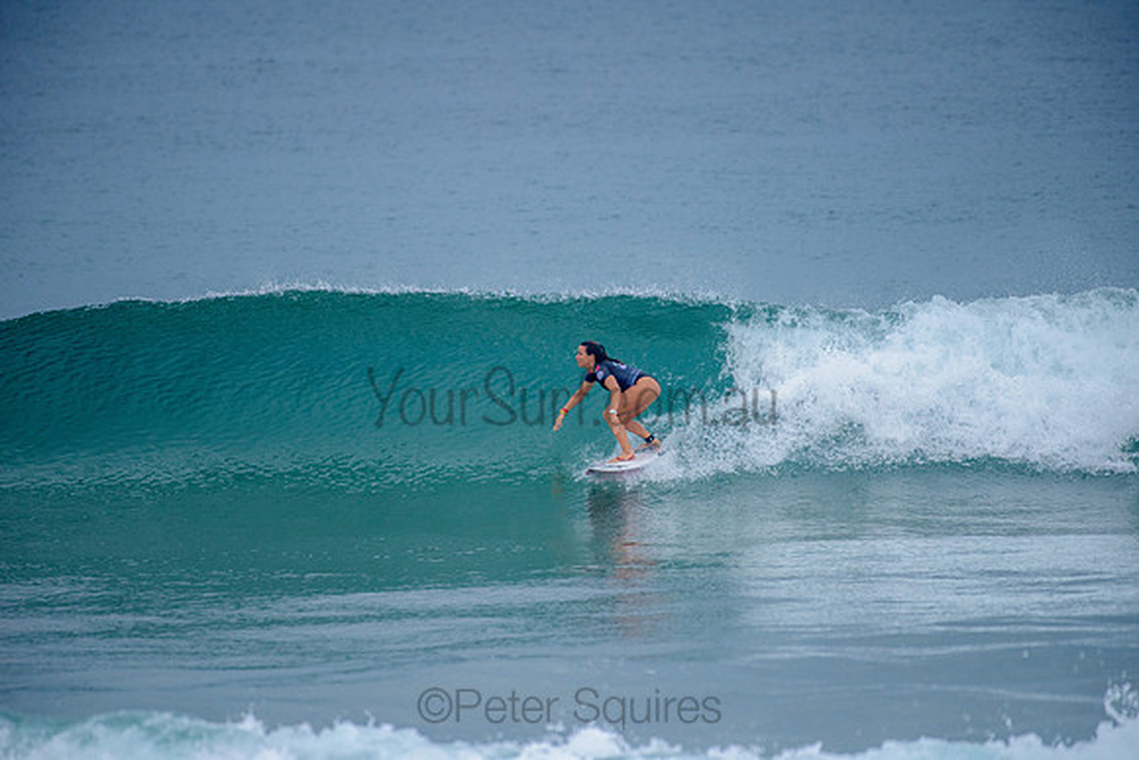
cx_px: 570
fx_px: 15192
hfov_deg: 4.3
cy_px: 380
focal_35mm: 480
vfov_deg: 2.9
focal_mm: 480
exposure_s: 1/2000
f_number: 5.6
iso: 500
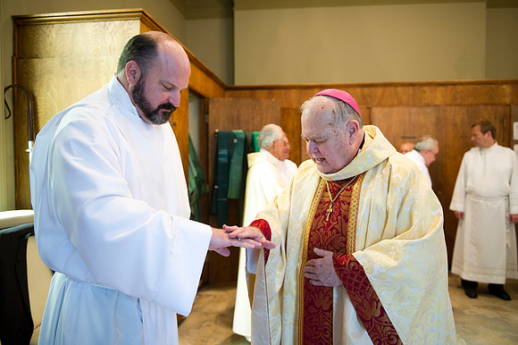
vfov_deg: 44.9
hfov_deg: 63.7
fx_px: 417
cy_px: 172
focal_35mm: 29
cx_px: 259
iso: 2000
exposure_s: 1/60
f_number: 2.8
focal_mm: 29
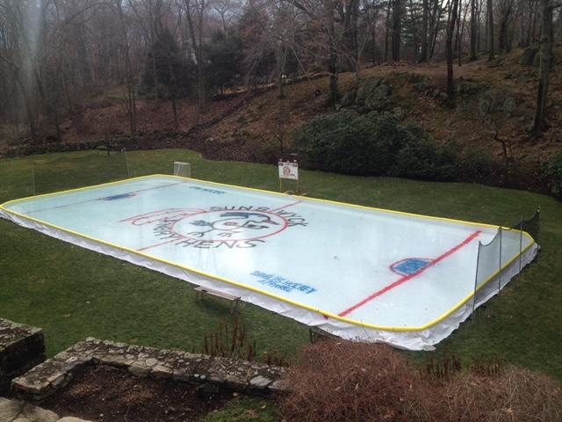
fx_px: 568
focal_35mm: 35
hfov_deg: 52.6
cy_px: 211
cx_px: 281
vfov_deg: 40.7
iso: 50
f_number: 2.4
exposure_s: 1/1004
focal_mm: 4.28
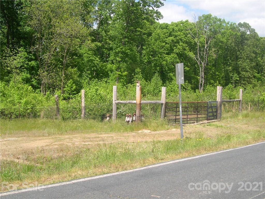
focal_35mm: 38
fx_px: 291
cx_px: 132
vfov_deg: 37.7
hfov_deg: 49.0
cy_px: 100
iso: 100
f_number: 7.6
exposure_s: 1/113
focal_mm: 8
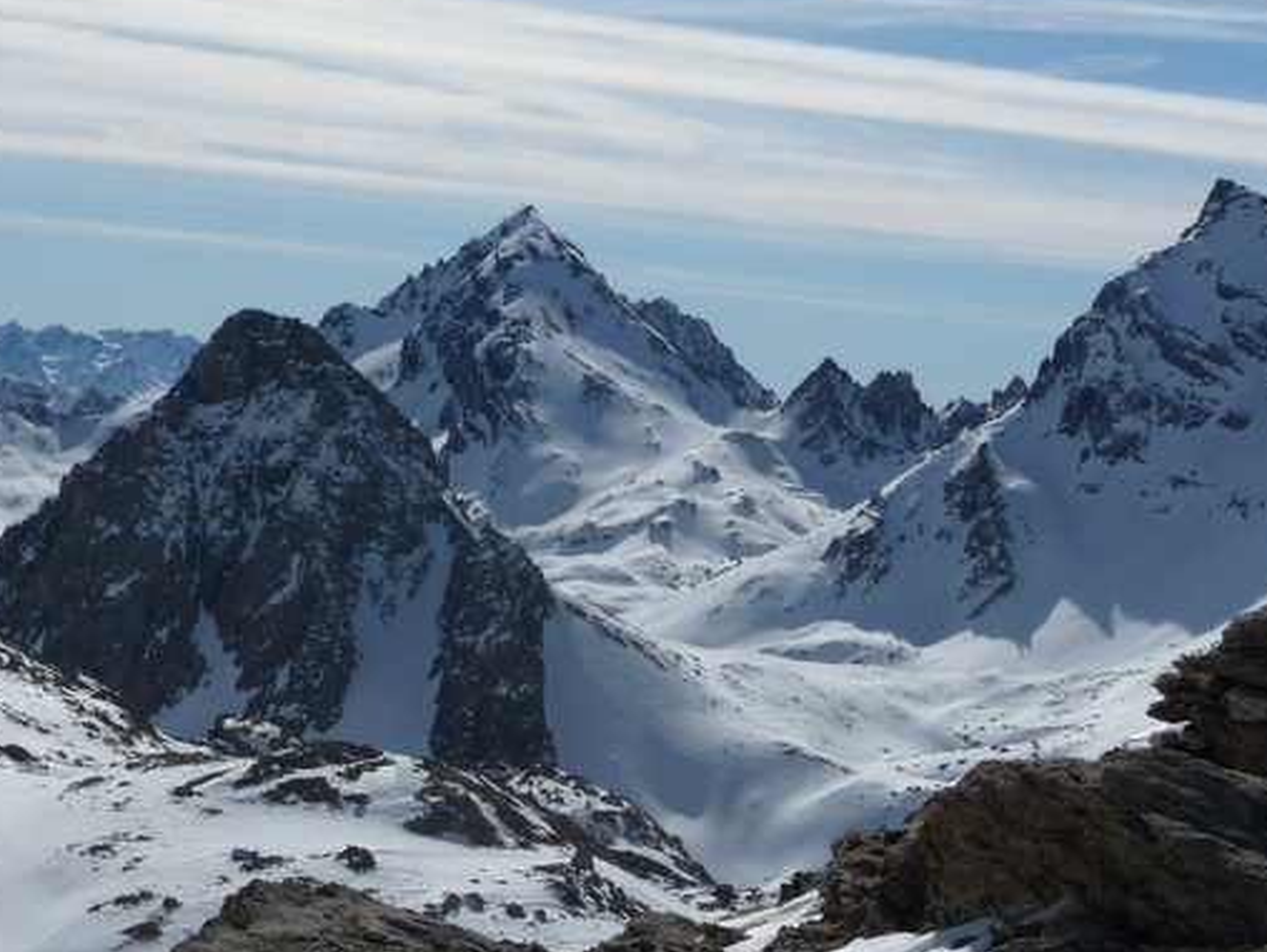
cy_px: 514
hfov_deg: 20.0
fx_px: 3589
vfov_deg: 15.1
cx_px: 543
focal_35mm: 98
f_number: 10
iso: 100
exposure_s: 1/500
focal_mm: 10.5
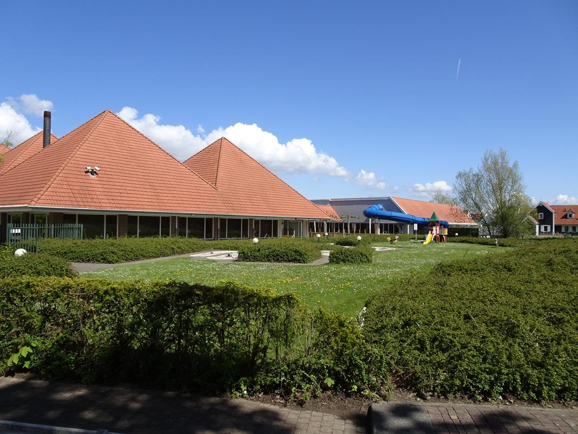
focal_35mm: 24
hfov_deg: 71.6
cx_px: 289
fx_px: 401
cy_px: 217
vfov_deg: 56.8
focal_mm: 4.1
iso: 80
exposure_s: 1/1000
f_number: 3.5
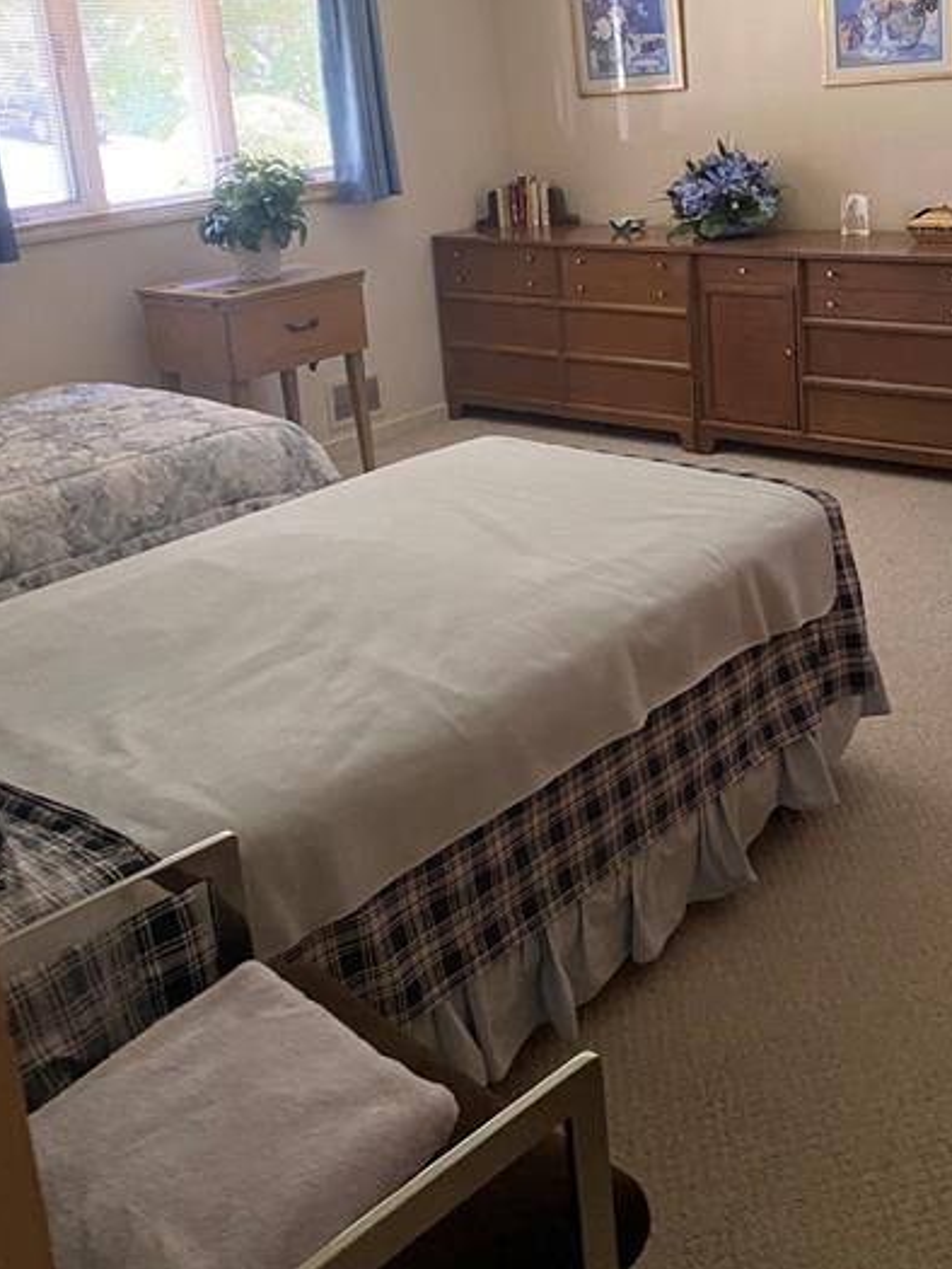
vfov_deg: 48.1
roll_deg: +3.3
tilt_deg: -14.6
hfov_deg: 37.5
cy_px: 421
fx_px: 1393
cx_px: 609
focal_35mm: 38
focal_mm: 4.25
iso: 500
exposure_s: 1/40
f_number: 1.8
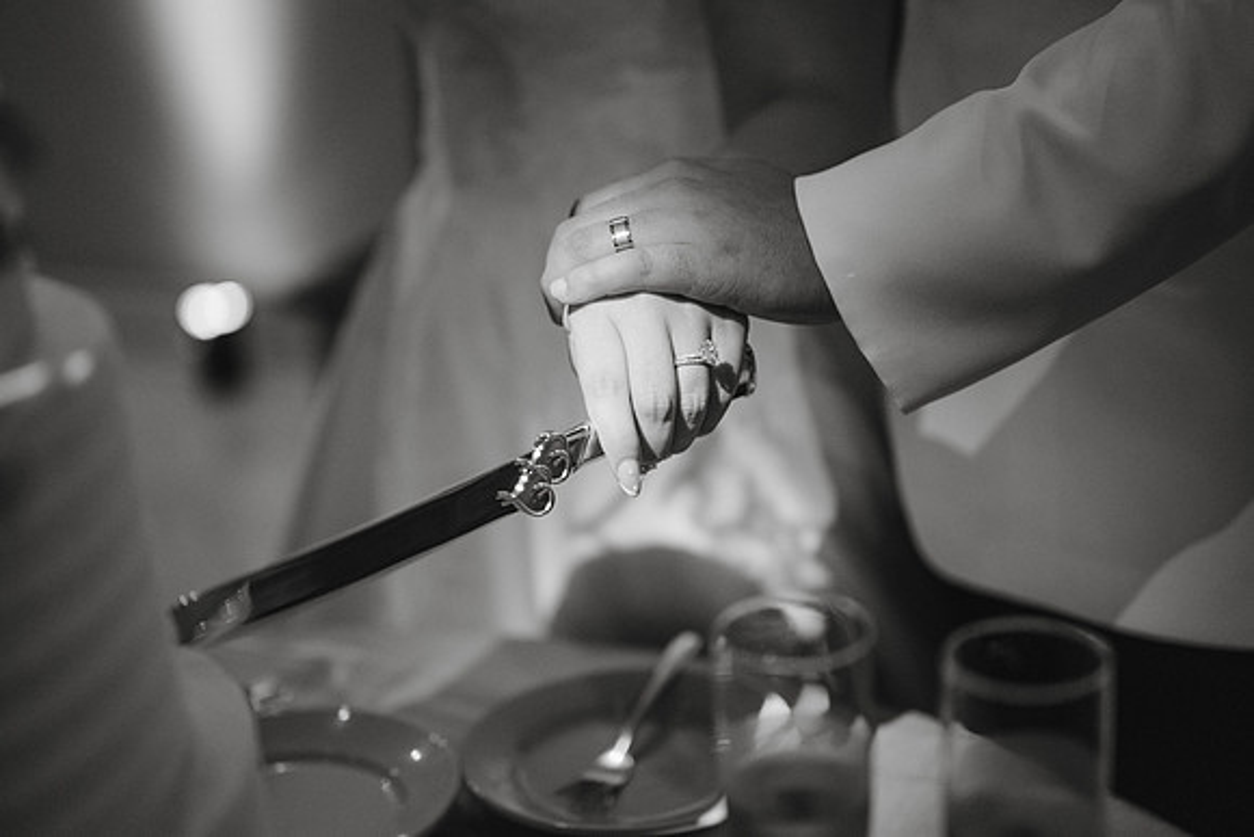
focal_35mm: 55
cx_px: 616
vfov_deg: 24.5
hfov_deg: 36.0
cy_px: 411
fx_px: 1931
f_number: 1.8
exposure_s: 1/500
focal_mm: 50
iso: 1600
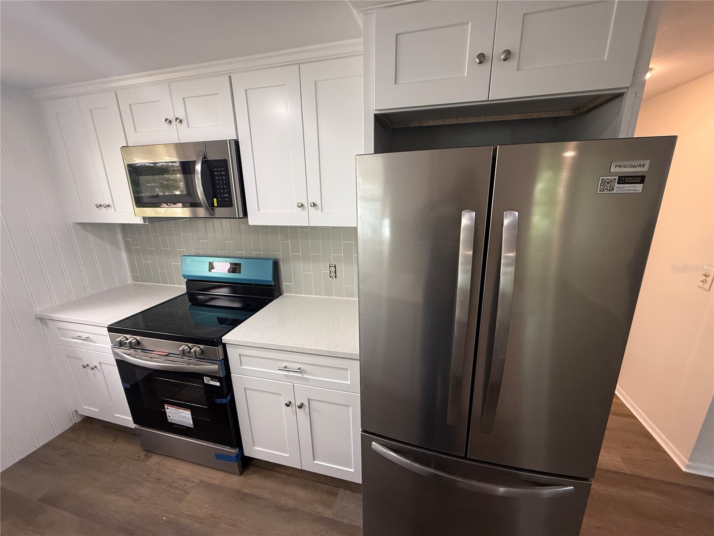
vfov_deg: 85.7
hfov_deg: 102.1
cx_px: 357
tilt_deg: -15.3
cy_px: 268
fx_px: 289
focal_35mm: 14
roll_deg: +1.1
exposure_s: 1/120
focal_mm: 2.22
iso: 250
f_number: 2.2
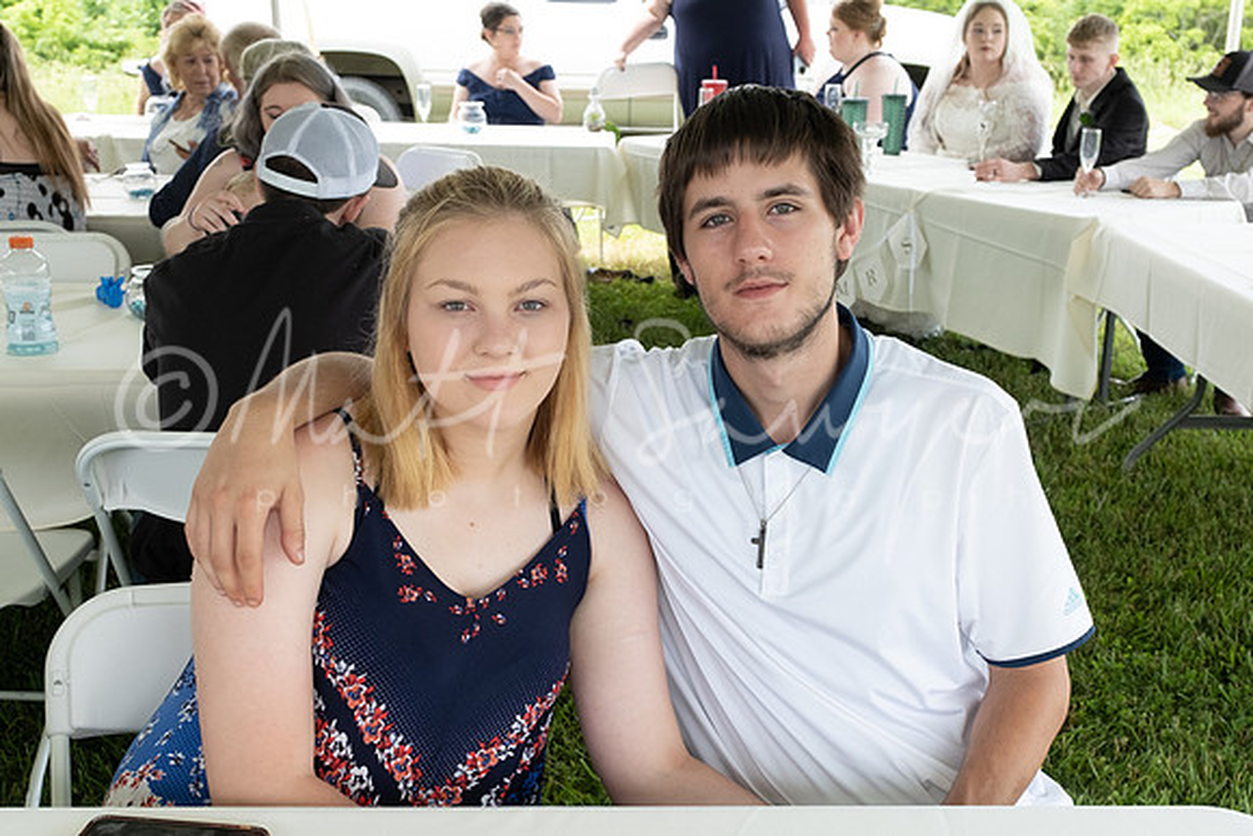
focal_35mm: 41
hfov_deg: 47.1
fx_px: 1439
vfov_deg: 32.3
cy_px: 507
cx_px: 626
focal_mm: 18.2
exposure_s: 1/250
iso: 500
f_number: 4
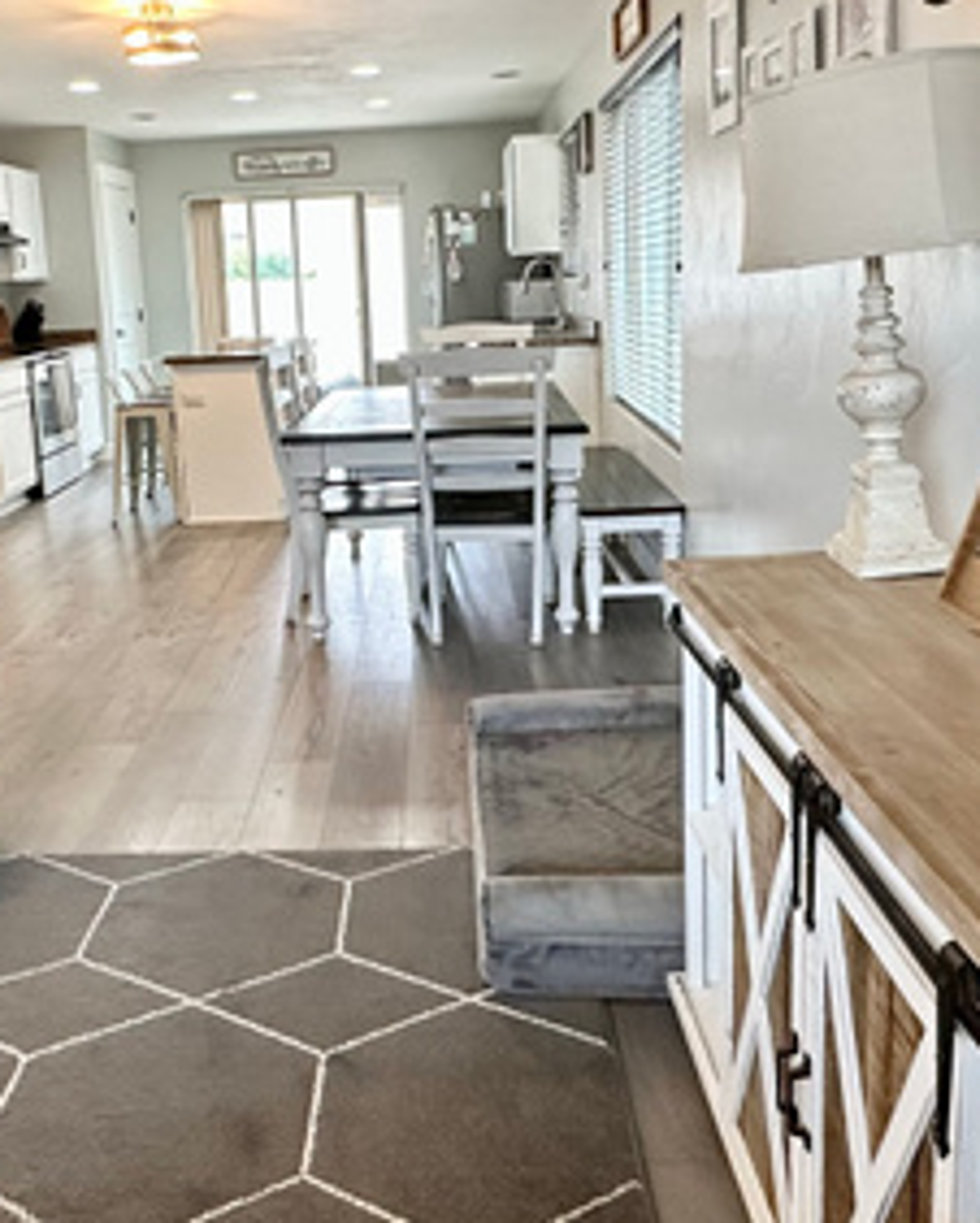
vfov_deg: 56.5
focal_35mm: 31
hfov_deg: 46.9
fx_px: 1123
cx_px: 386
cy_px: 464
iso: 320
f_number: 2.2
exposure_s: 1/120
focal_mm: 2.22
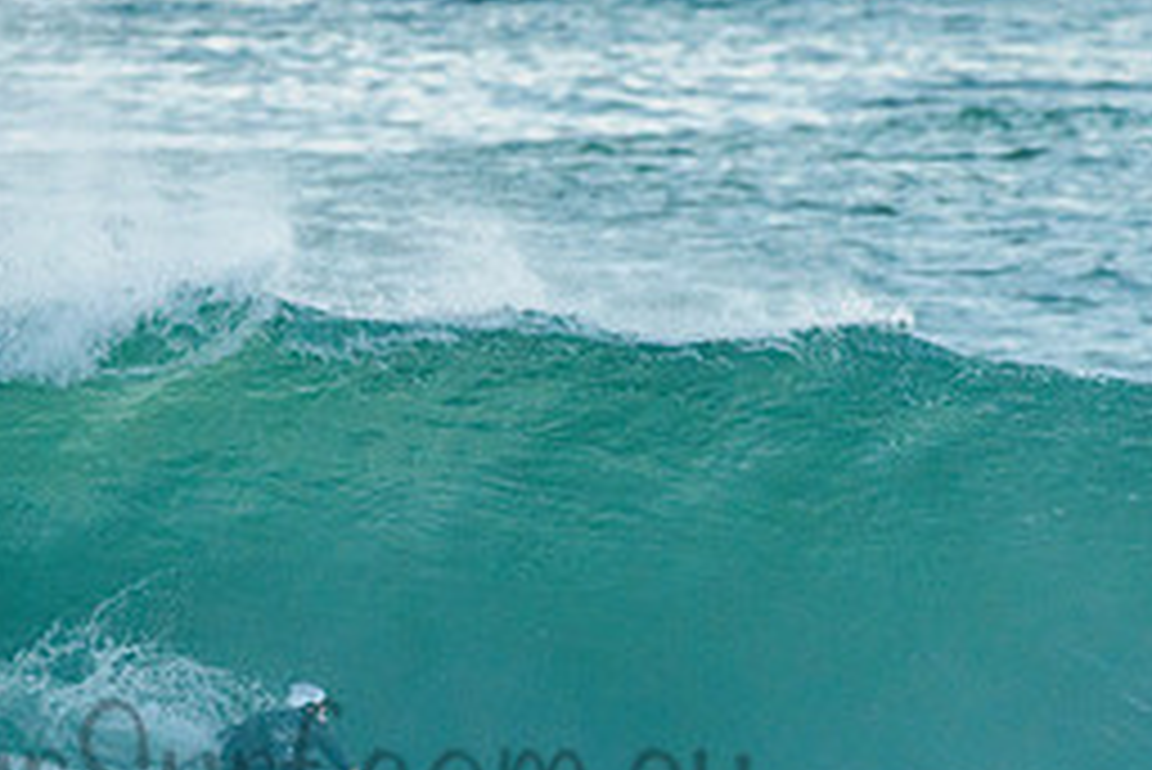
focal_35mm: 1134
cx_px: 274
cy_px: 732
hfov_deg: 1.8
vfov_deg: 1.2
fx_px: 36307
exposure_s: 1/1600
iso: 800
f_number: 5.6
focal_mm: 500
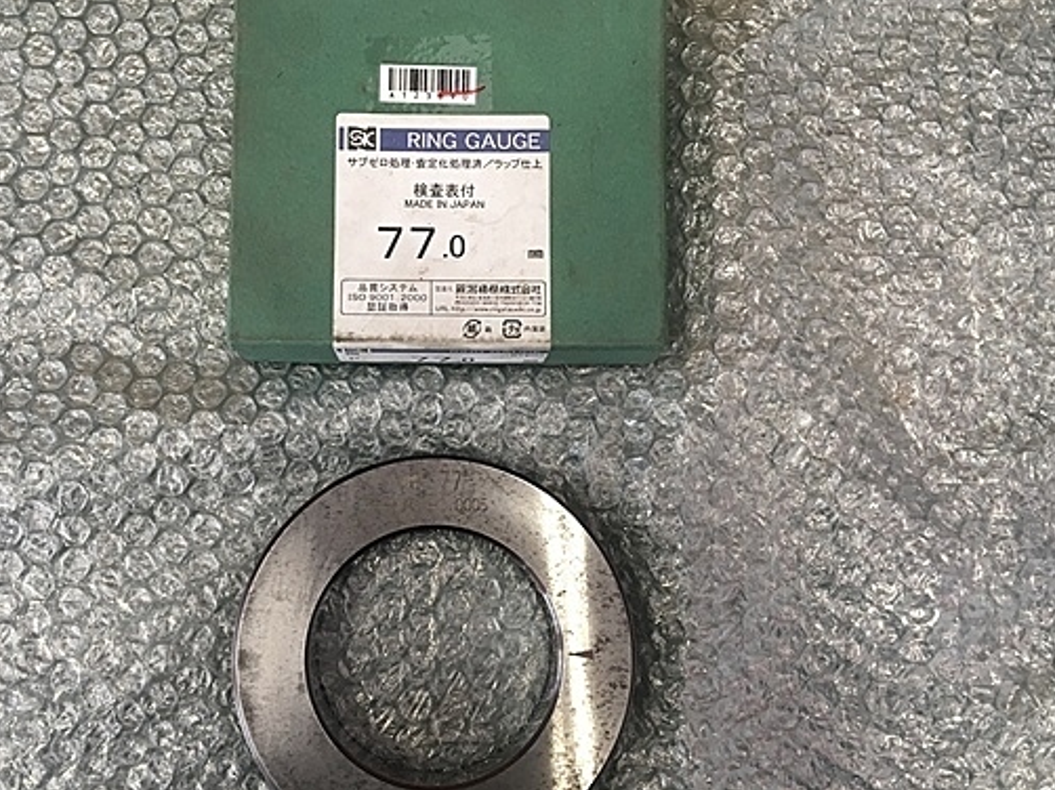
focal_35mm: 37
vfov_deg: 38.6
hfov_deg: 50.0
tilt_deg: -83.4
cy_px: 401
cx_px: 458
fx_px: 1127
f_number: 2.2
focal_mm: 4.15
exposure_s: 1/30
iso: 64
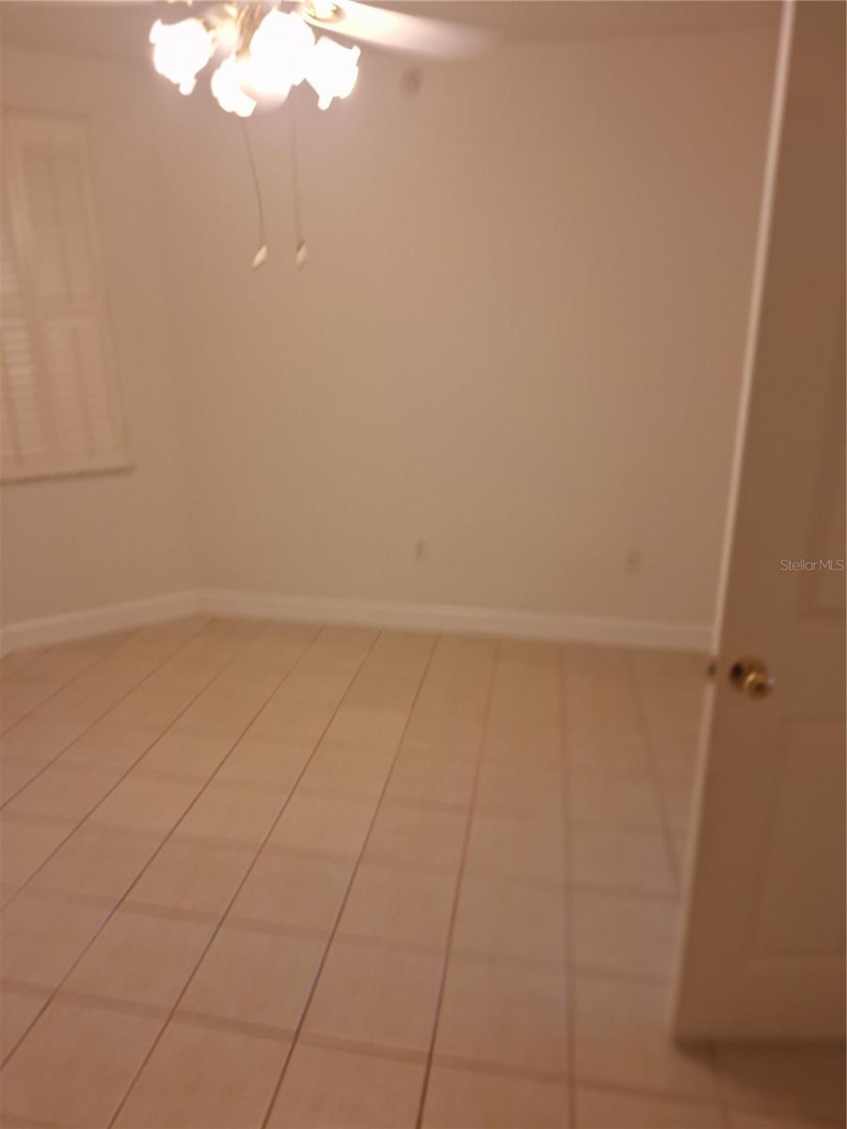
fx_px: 750
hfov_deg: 58.9
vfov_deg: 73.9
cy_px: 564
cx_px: 424
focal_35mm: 23
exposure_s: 1/40
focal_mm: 5.54
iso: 80
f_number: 1.8
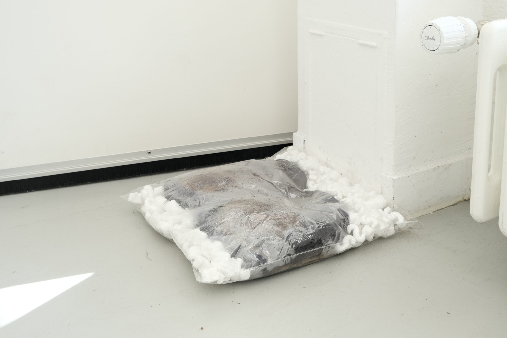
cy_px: 169
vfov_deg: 32.6
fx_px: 577
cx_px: 254
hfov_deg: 47.4
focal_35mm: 41
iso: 320
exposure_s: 1/100
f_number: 5.6
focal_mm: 27.1
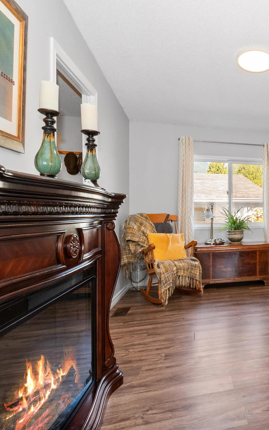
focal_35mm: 23
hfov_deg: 43.2
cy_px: 215
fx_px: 270
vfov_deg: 77.2
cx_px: 284
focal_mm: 10
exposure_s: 1/30
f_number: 9
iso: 250
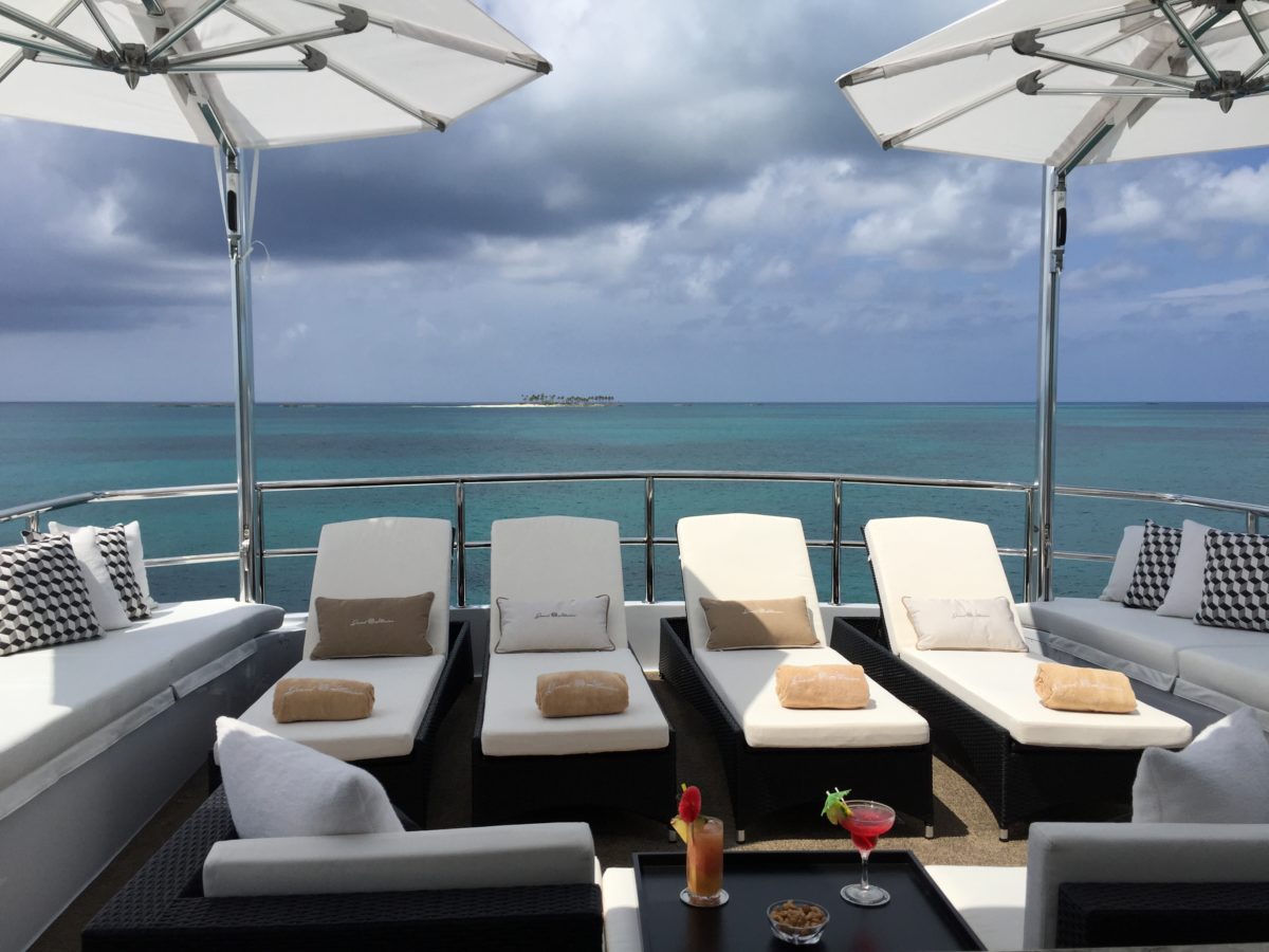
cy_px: 476
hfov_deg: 61.7
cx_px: 634
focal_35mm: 29
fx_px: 1063
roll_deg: +0.4
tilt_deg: -2.8
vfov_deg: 48.2
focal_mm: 4.15
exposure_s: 1/3968
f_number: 2.2
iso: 32
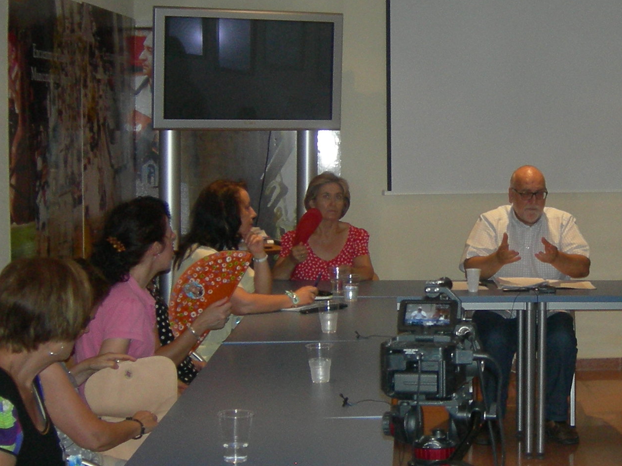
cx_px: 542
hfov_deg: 25.6
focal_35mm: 74
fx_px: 1330
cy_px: 206
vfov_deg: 19.9
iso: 200
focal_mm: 7.5
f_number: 2.7
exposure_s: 1/60.1
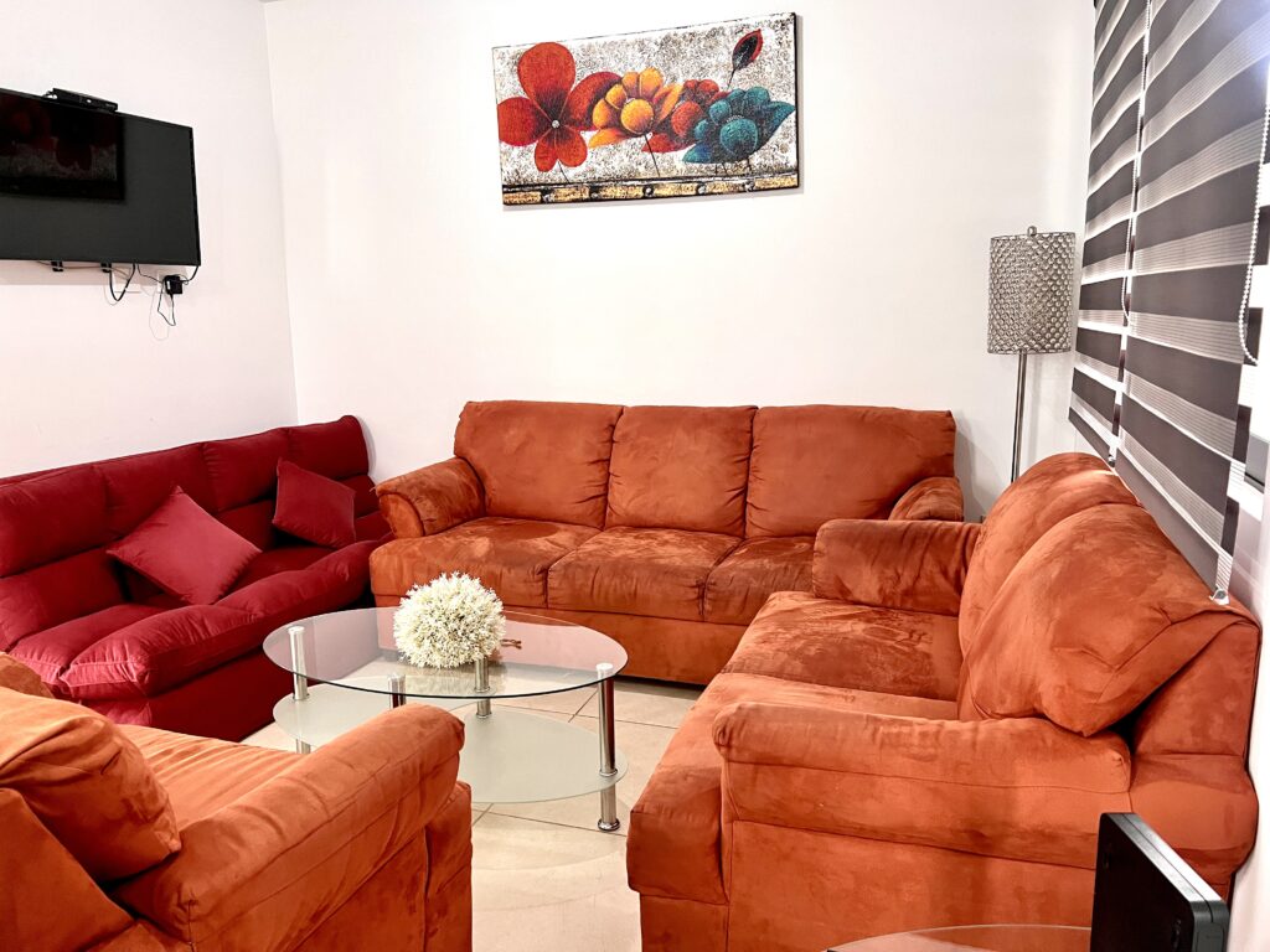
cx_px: 635
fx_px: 954
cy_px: 476
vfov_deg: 53.1
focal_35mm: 26
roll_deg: +1.4
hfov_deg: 67.3
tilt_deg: -9.9
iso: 160
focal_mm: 5.7
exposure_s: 1/60
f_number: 1.5
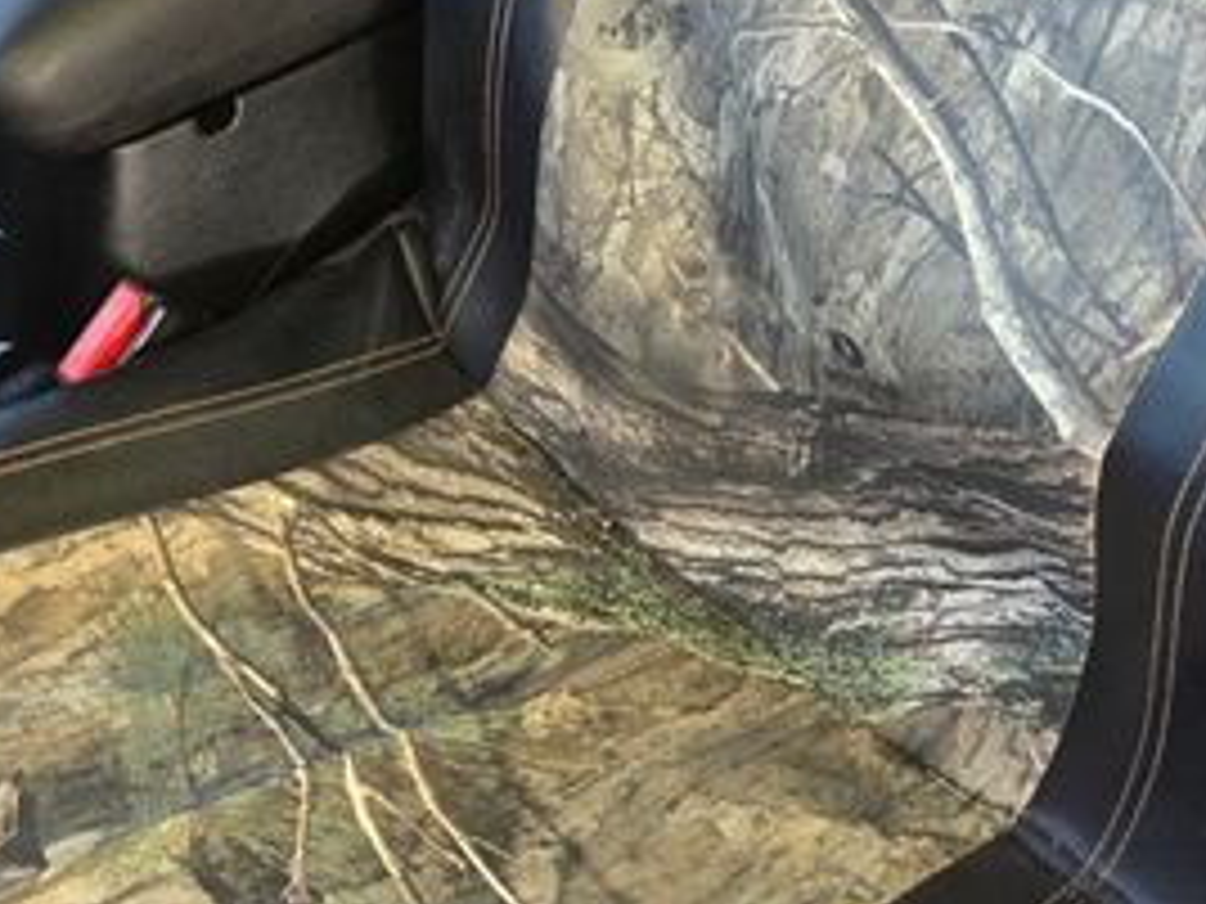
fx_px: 1916
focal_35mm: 55
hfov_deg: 34.9
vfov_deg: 24.9
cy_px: -63
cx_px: 670
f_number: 1.8
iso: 160
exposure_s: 1/120
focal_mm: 5.4
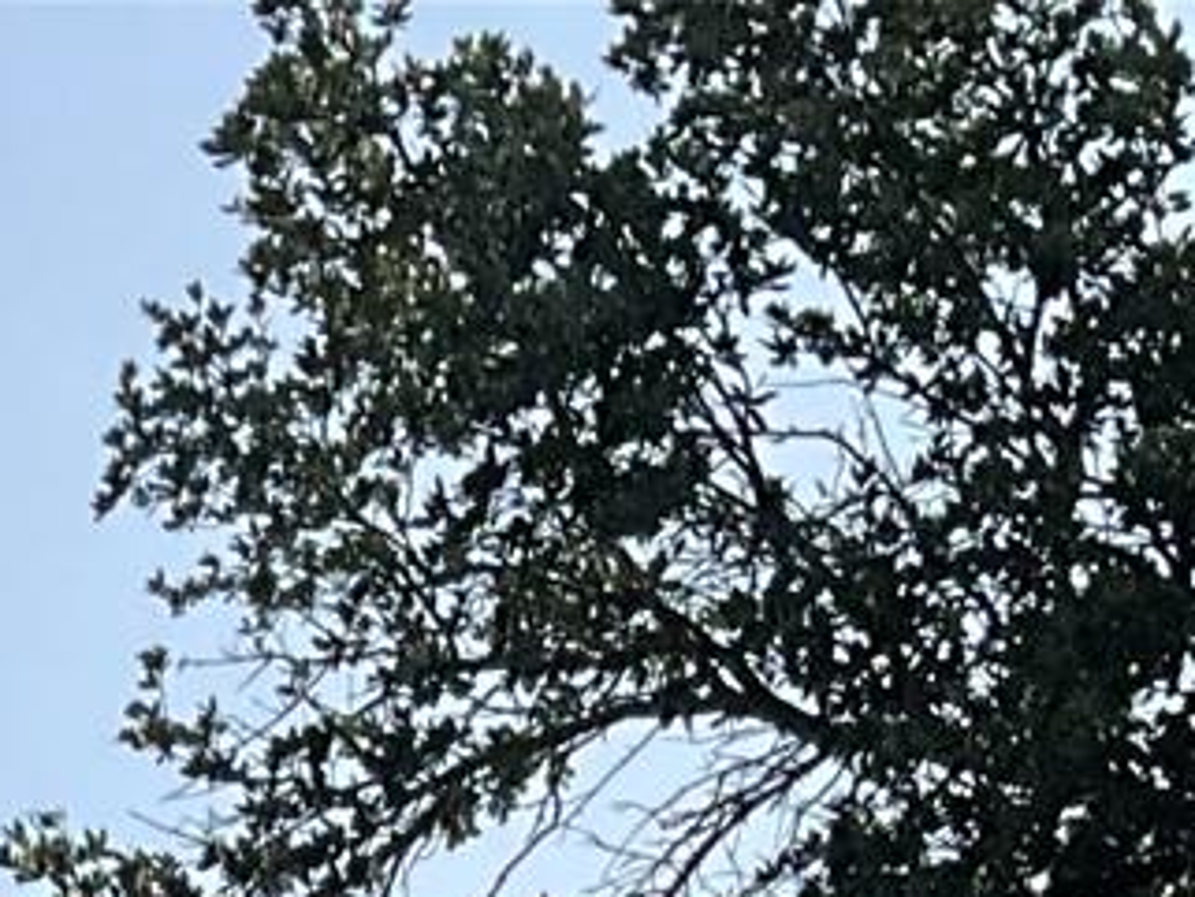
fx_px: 6389
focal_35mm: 185
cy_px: 2855
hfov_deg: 10.5
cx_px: -328
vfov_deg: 7.0
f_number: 1.8
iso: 25
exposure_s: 1/2227
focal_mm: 3
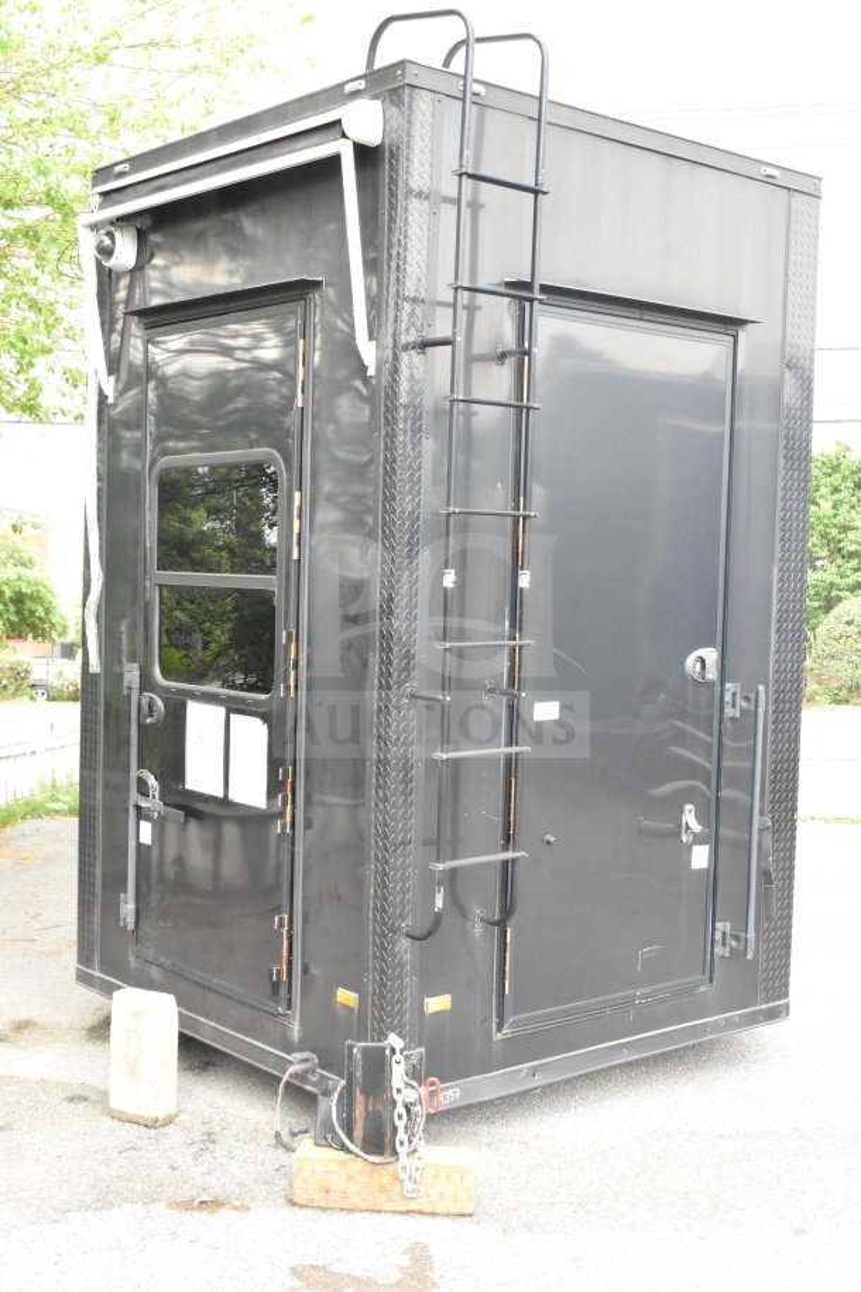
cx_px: 430
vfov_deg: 45.0
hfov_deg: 30.8
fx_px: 1560
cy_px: 646
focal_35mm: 44
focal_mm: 29
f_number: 9
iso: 6400
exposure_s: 1/320
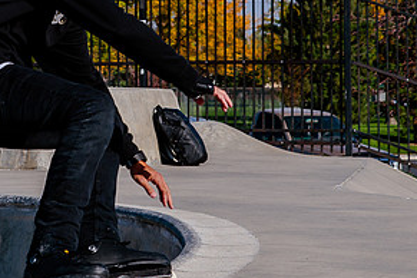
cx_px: 122
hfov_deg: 9.0
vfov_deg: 6.0
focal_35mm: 228
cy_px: 56
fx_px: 2641
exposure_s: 1/500
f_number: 10
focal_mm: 85
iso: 200
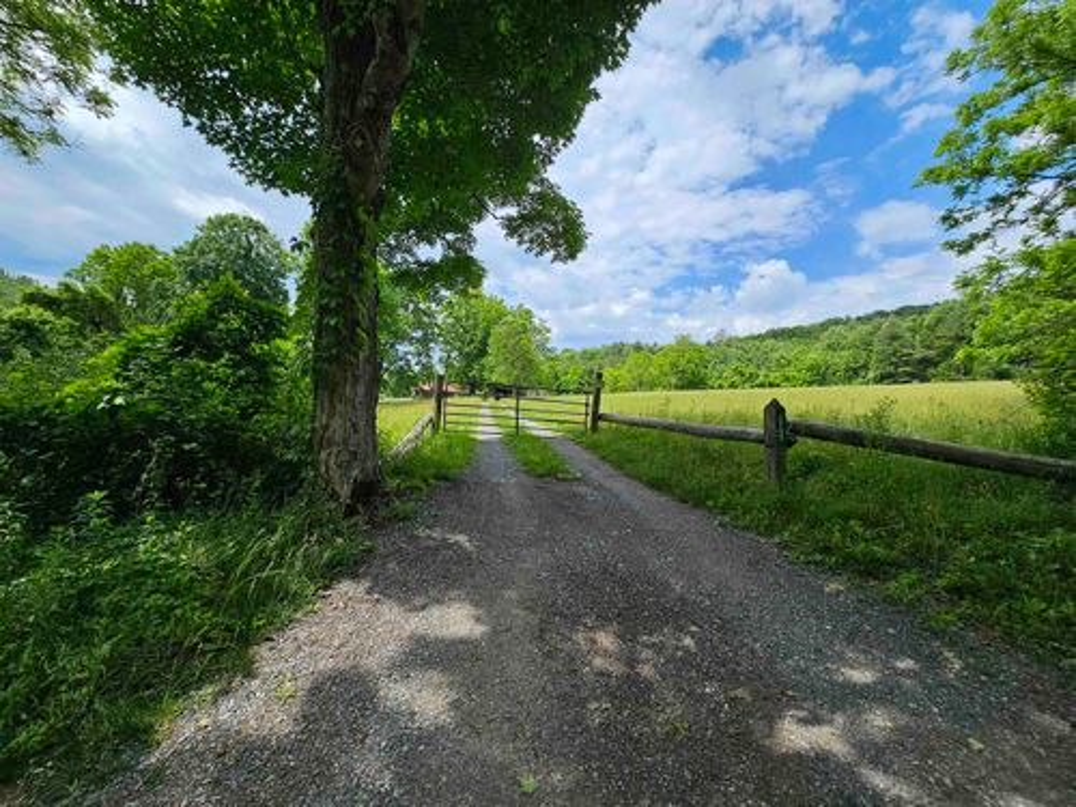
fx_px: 404
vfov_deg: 89.9
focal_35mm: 13
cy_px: 404
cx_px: 538
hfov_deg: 106.2
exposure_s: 1/1614
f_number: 2.2
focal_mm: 2.2
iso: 50
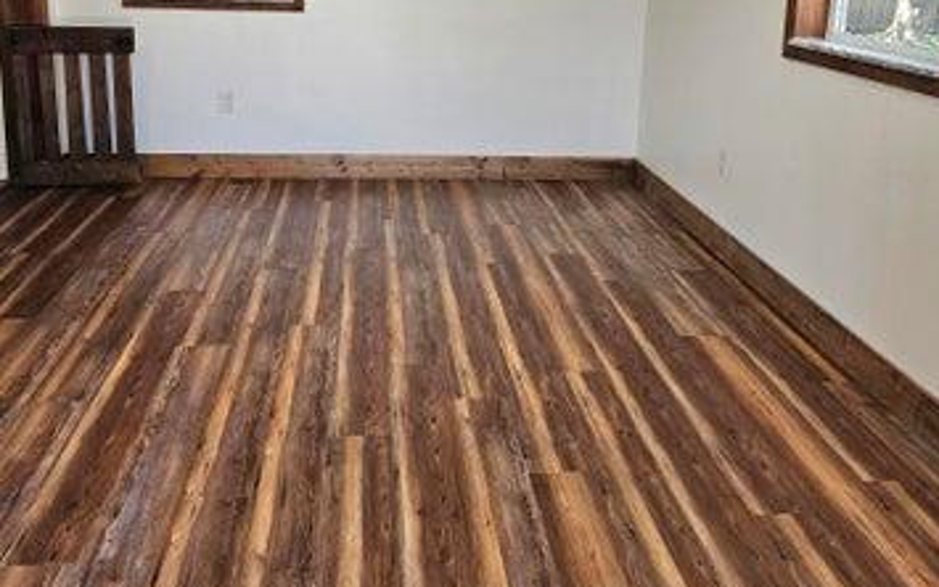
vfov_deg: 36.7
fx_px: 845
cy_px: 98
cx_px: 473
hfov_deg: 58.1
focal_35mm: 33
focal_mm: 6.3
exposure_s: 1/182
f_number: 1.7
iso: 125
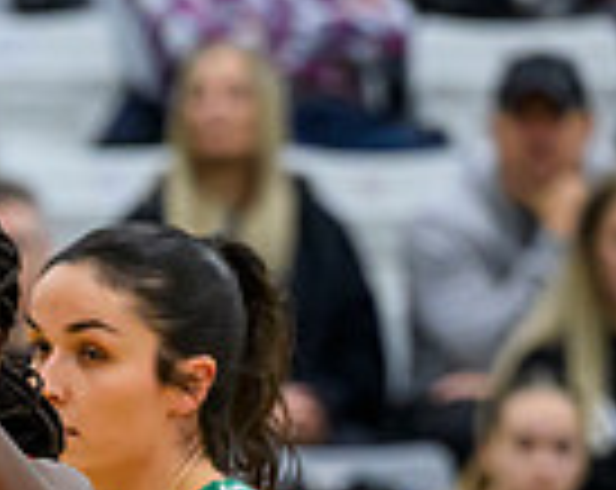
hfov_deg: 2.0
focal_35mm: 968
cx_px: -376
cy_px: 816
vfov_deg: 1.6
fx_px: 17610
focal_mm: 200
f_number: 4
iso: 4000
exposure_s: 1/800
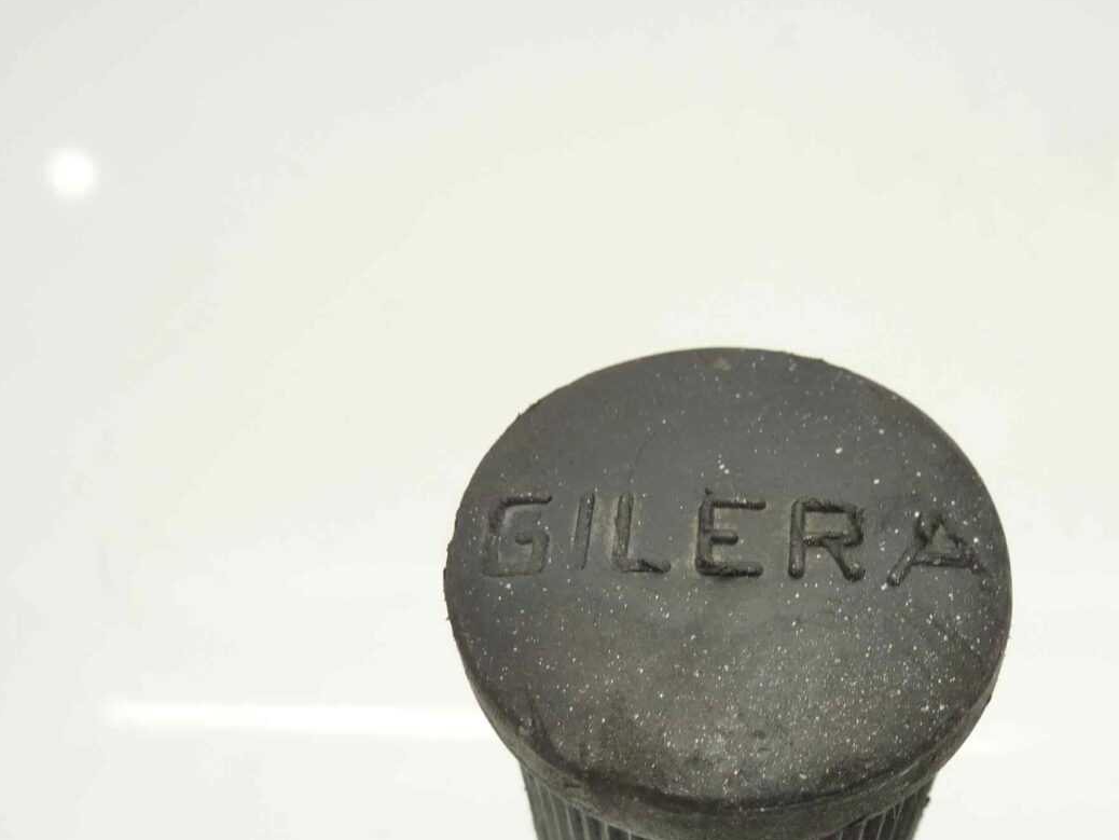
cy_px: 556
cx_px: 755
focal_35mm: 39
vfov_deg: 36.5
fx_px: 1261
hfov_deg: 47.0
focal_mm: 4.1
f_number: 3.3
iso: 125
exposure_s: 1/13
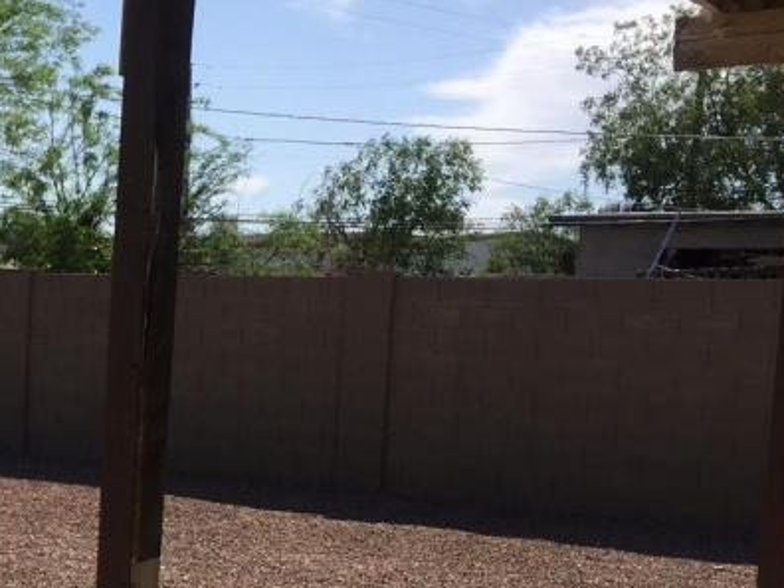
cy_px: 503
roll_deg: -2.3
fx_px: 1699
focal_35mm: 75
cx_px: -143
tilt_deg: -6.3
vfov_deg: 19.4
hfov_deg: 23.8
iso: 32
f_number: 2.2
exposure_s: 1/3049
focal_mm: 4.15
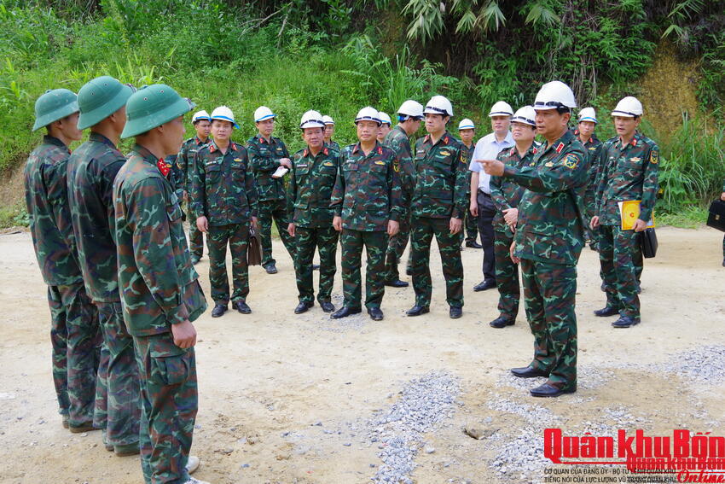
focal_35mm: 31
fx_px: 624
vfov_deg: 42.3
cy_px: 242
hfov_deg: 60.3
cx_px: 362
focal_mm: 21
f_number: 8
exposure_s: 1/100
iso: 400
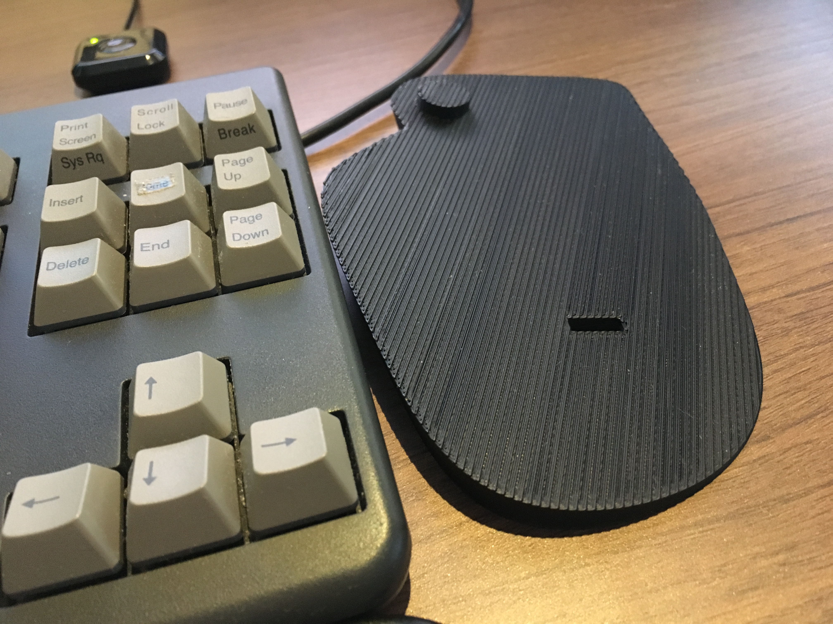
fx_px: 698
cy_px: 312
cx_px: 416
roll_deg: +4.7
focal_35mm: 29
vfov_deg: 48.2
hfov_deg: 61.7
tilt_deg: -41.2
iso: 500
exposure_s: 1/15
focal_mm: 4.15
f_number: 2.2
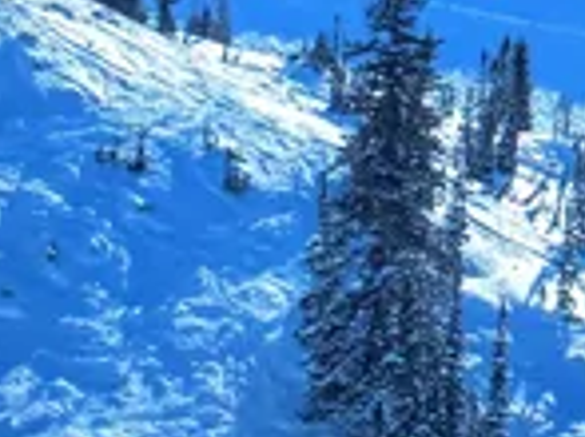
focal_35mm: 161
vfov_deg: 9.2
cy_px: 171
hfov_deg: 11.7
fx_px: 2719
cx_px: 923
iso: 64
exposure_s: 1/254
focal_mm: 6.6
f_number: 10
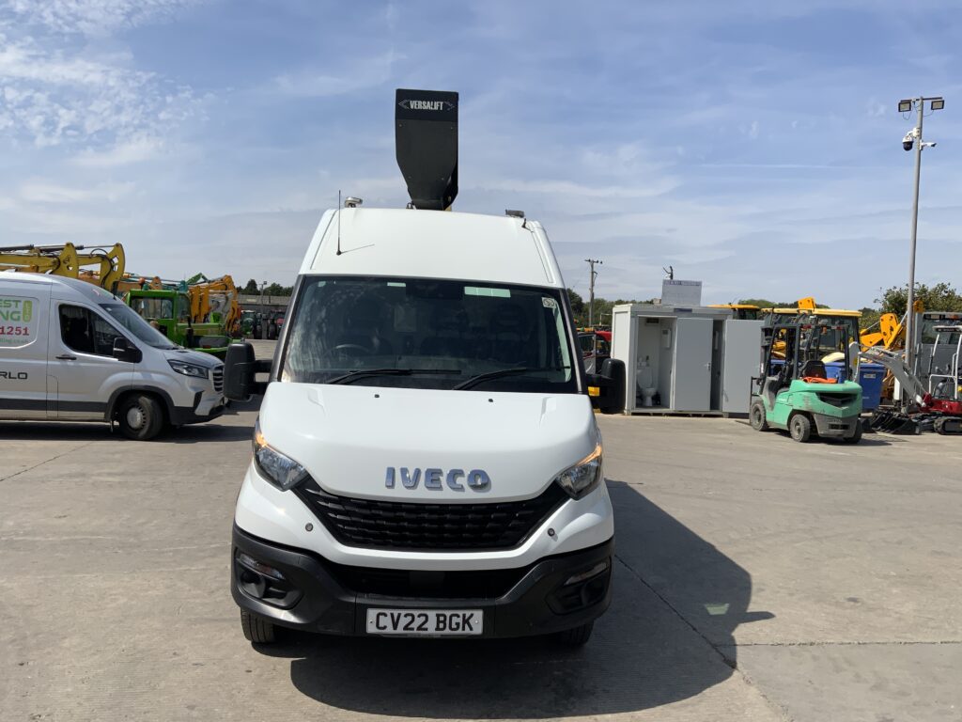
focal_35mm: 29
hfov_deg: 61.7
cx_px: 481
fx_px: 806
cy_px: 361
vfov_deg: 48.2
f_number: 1.8
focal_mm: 3
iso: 20
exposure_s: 1/3534
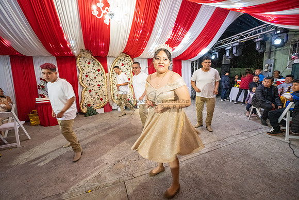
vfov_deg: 81.2
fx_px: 116
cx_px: 150
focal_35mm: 14
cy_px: 100
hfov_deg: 104.2
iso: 10000
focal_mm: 14
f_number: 8
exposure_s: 1/50
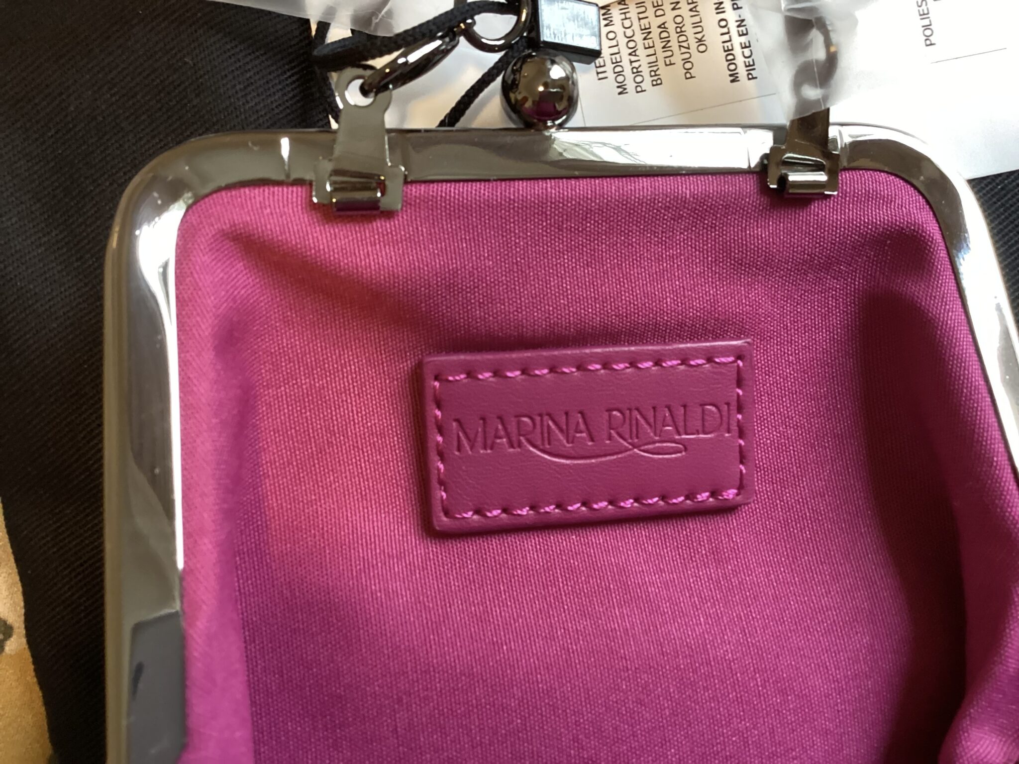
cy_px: 382
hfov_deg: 58.4
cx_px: 510
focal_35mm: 31
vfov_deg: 45.4
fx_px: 913
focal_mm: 3.3
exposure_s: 1/40
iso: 250
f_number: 2.4
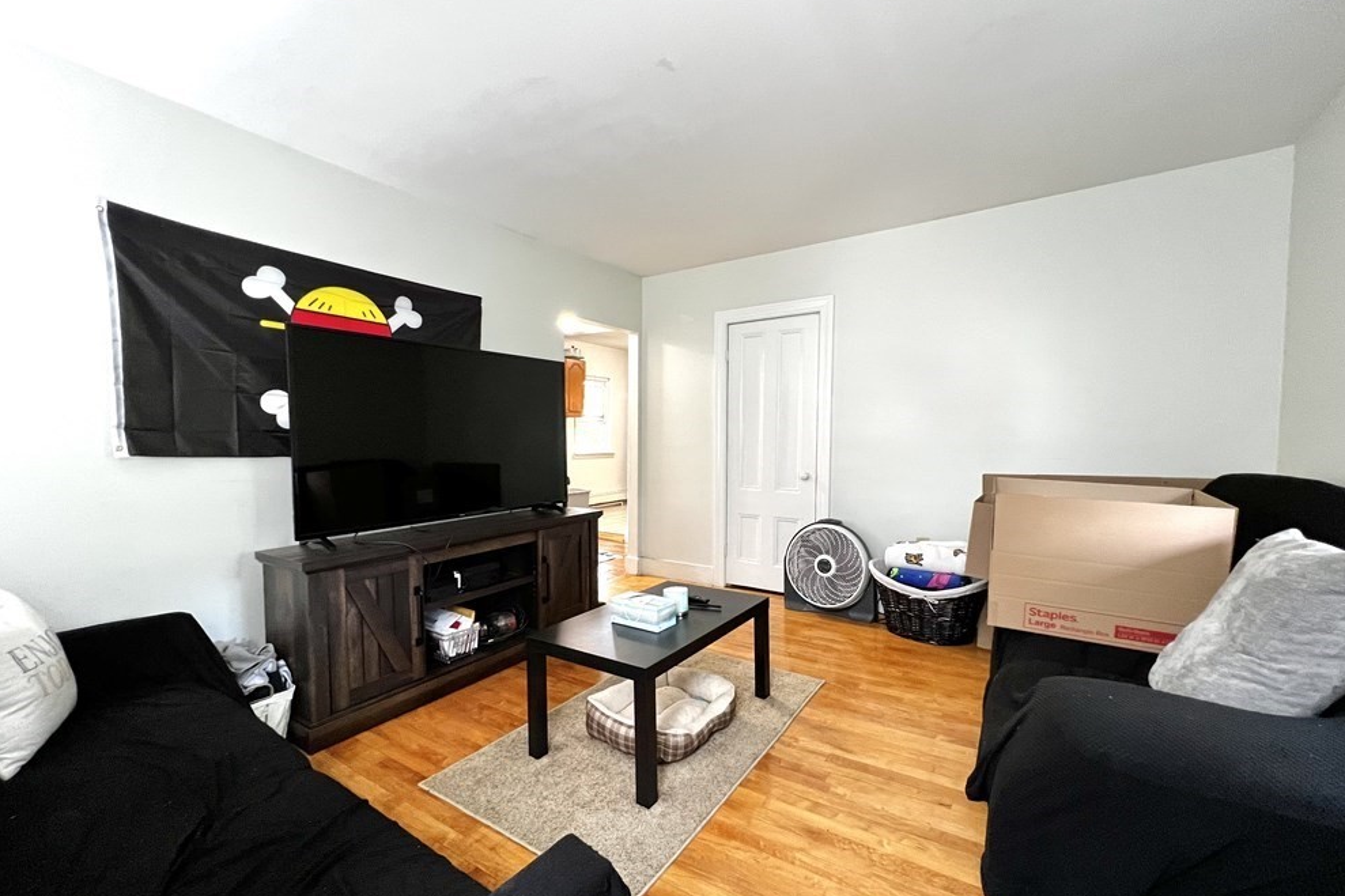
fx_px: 523
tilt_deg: -2.7
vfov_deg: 81.2
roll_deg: -0.2
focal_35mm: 14
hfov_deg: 104.3
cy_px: 458
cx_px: 683
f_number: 1.8
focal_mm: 1.57
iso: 320
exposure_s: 1/60
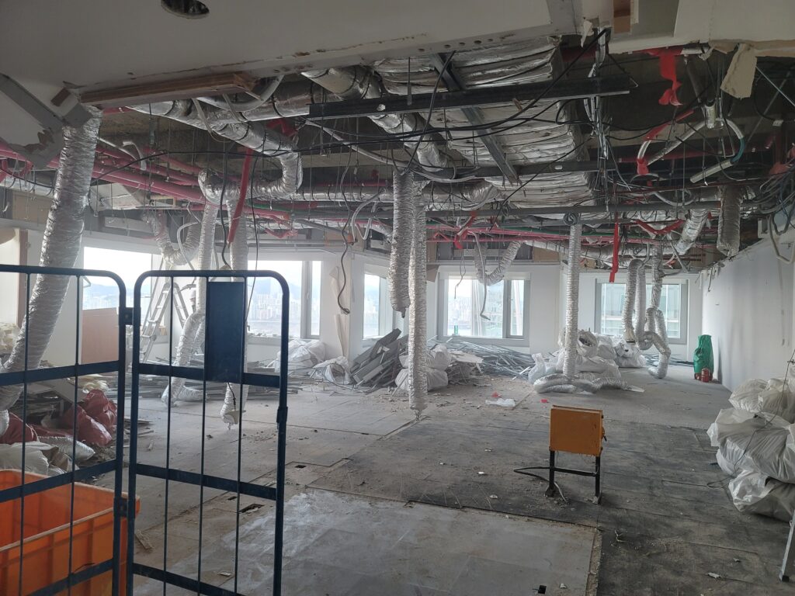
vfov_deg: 54.9
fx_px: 574
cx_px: 398
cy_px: 298
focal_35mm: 25
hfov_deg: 69.4
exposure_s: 1/60
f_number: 1.8
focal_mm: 7
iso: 200
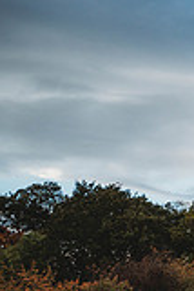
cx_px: 508
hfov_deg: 11.8
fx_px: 702
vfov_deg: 23.2
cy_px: 206
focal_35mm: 87
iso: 100
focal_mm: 24
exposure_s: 1/2000
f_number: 2.8
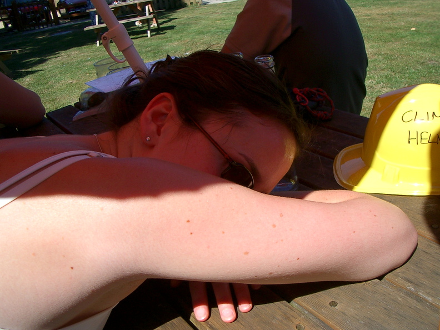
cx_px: 220
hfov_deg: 52.6
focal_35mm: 35
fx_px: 445
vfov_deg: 40.7
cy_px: 165
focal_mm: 5.8
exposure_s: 1/500
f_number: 4.3
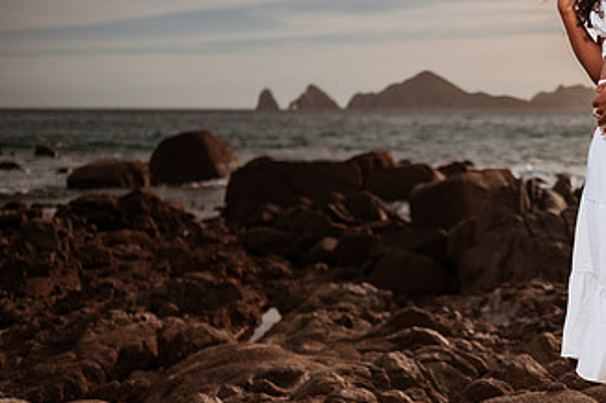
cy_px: 173
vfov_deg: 21.2
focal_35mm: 64
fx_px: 1077
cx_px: 537
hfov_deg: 30.2
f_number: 1.8
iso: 80
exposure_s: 1/8000
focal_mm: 35
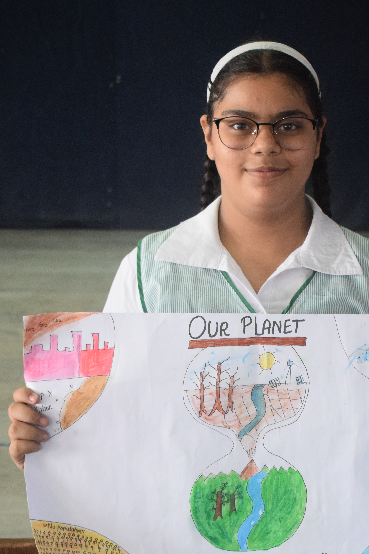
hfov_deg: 17.4
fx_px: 1199
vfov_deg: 25.9
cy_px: 352
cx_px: 257
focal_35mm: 78
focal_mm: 34
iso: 3200
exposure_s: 1/100
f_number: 5
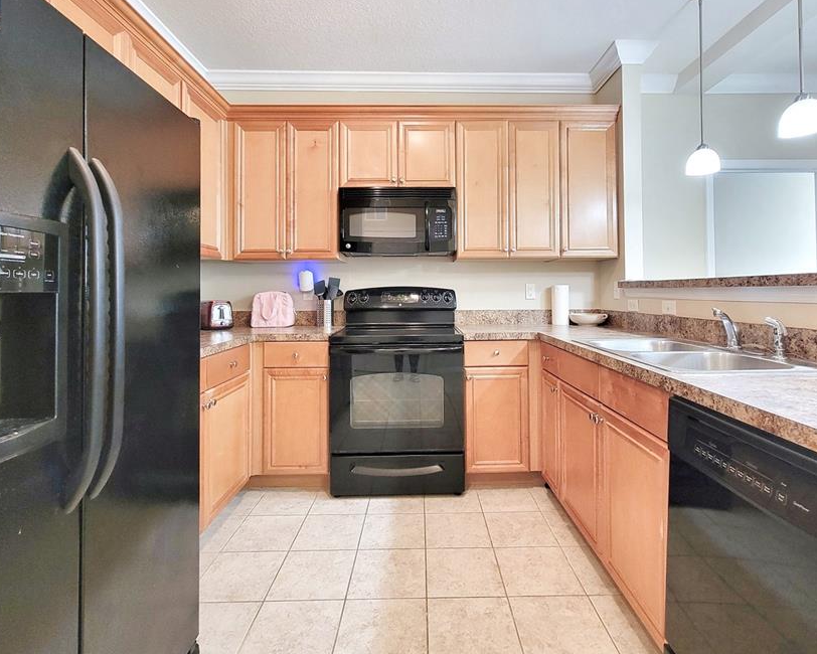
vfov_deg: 80.2
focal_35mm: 16
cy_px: 300
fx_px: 387
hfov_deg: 92.7
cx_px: 453
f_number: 2.2
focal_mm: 2.2
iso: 320
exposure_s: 1/30
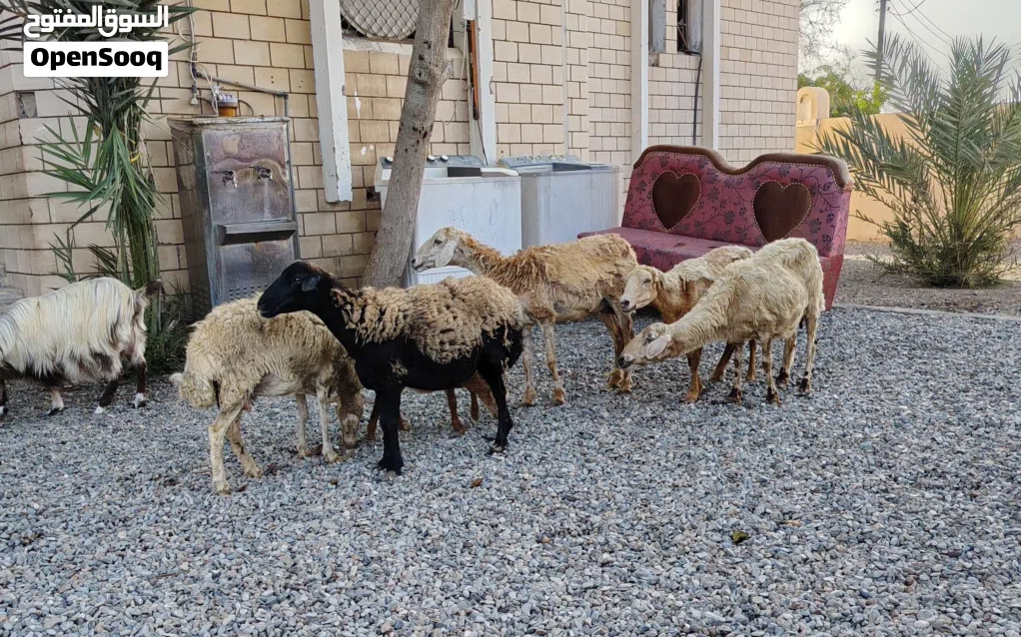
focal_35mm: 34
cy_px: 364
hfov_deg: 56.7
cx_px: 510
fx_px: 946
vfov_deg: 37.2
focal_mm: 5.25
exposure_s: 1/284
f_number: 1.75
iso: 100
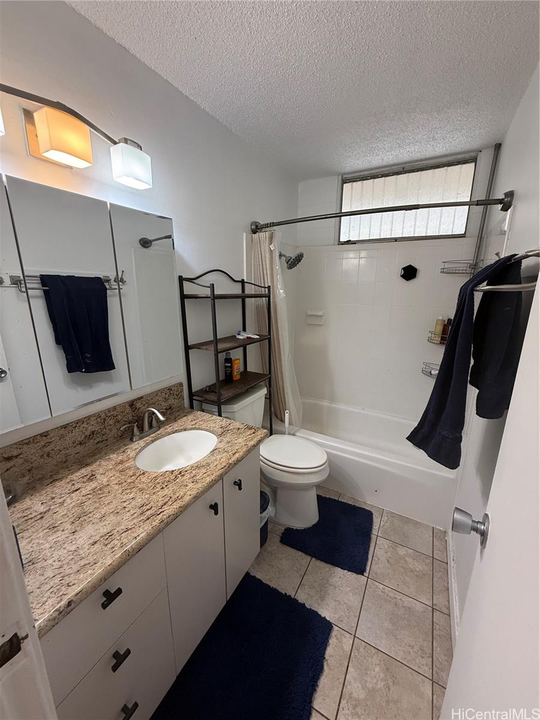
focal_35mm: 14
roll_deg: -1.5
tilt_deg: -13.1
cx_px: 270
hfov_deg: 85.7
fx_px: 291
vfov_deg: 102.1
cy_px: 360
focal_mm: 2.22
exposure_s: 1/120
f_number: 2.2
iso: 200
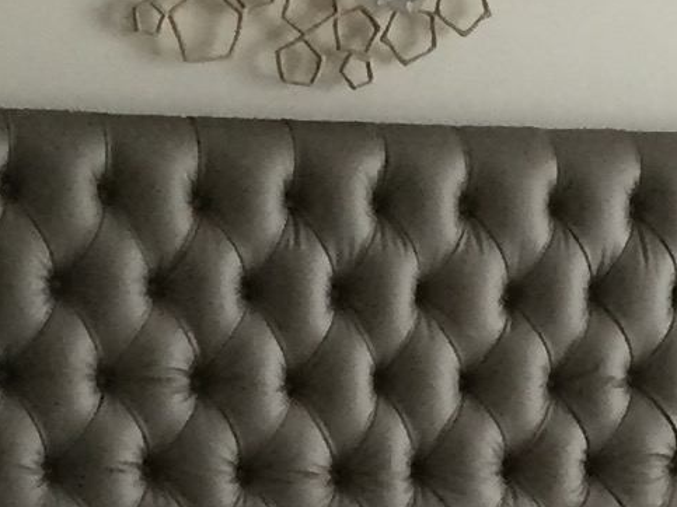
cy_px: 476
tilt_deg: -3.5
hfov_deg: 10.1
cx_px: 579
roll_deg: -2.8
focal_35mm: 196
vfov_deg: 7.5
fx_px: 3832
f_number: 2.2
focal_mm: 4.15
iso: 250
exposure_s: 1/33
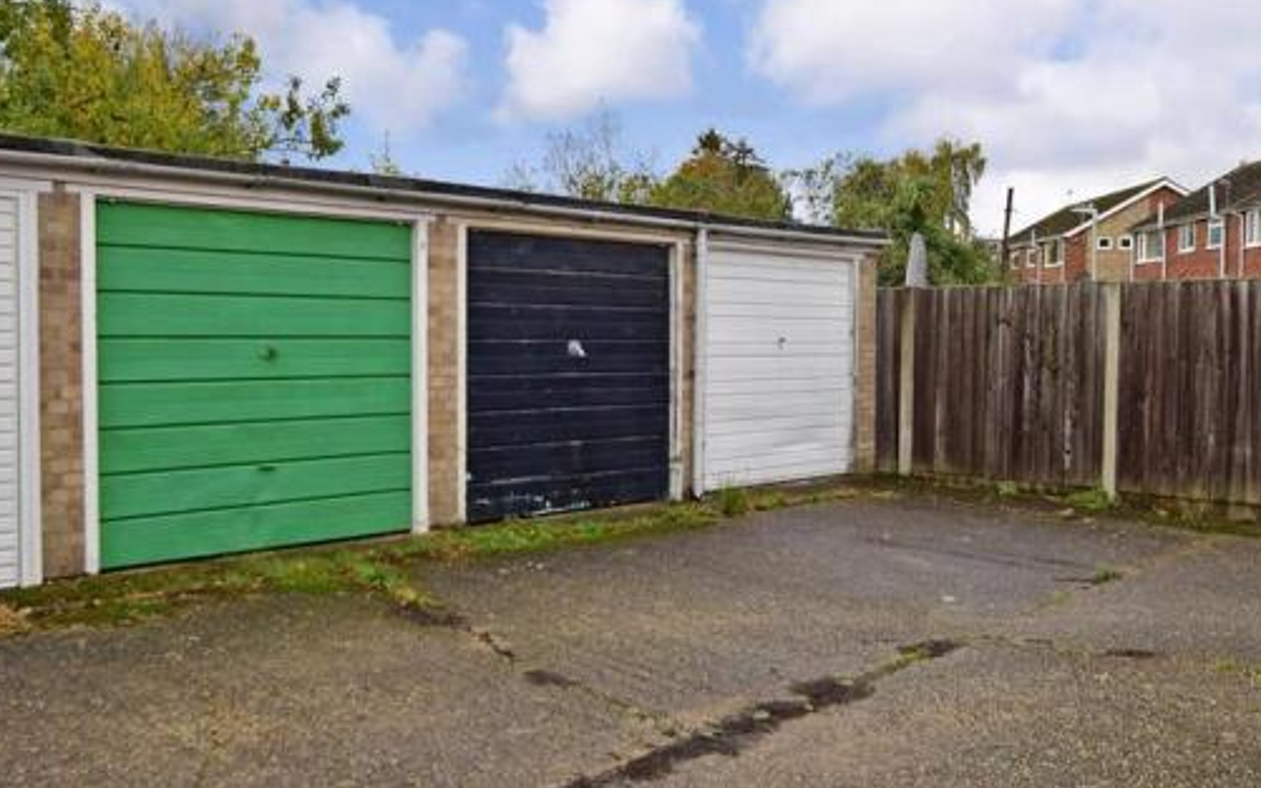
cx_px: 551
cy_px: 376
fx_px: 1237
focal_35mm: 36
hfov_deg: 53.9
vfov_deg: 35.3
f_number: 6.3
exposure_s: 1/250
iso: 400
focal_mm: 18
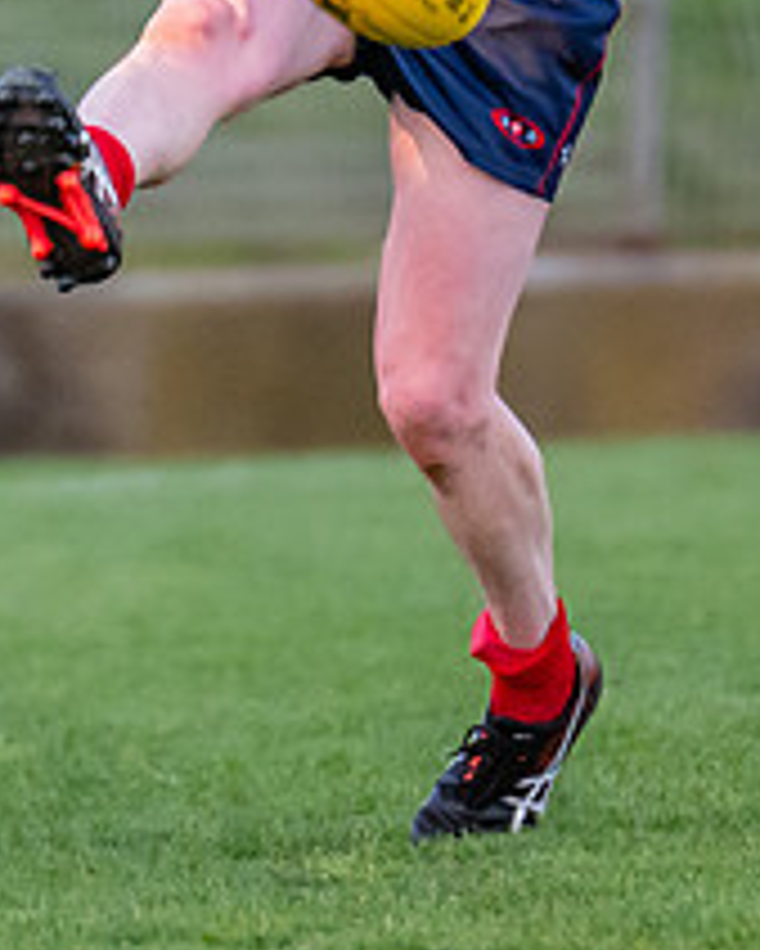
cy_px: 122
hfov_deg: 0.7
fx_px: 63862
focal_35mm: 2273
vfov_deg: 0.9
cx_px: 103
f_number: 4
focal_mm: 420
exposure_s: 1/1600
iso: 2000
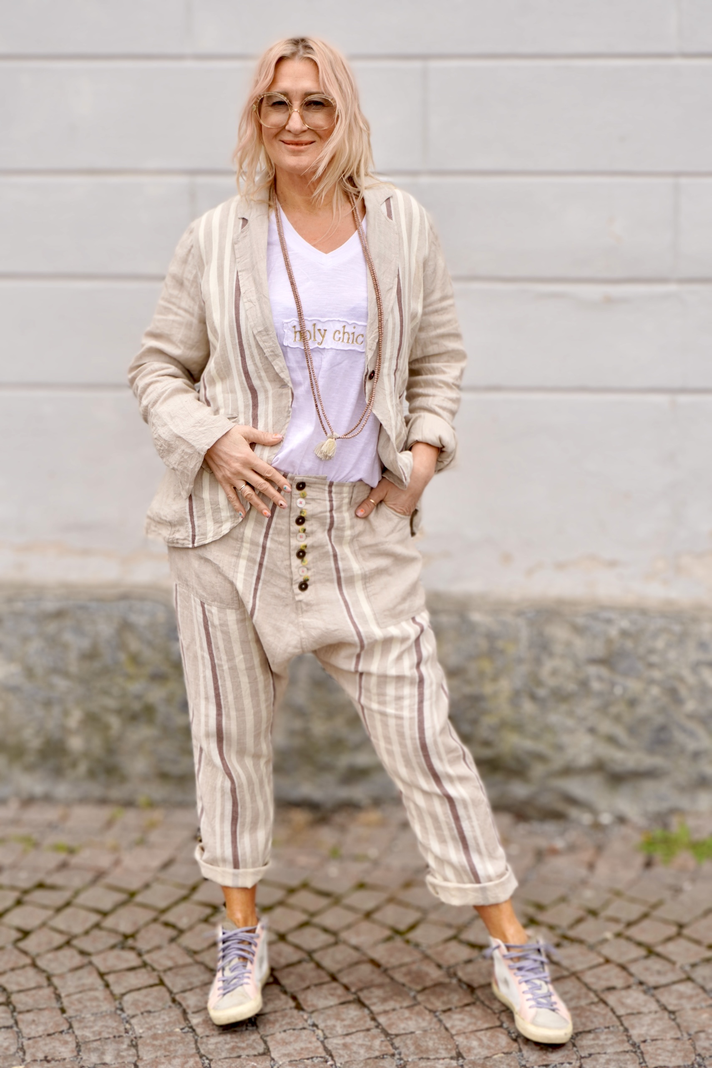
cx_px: 356
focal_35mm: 66
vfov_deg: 30.5
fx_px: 1958
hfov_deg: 20.6
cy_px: 534
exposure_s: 1/160
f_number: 5.6
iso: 100
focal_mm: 44
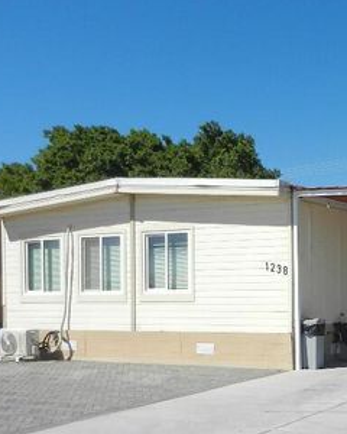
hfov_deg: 26.0
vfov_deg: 35.6
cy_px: 295
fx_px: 668
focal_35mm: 52
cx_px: 419
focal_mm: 4.5
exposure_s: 1/640
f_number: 7
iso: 160
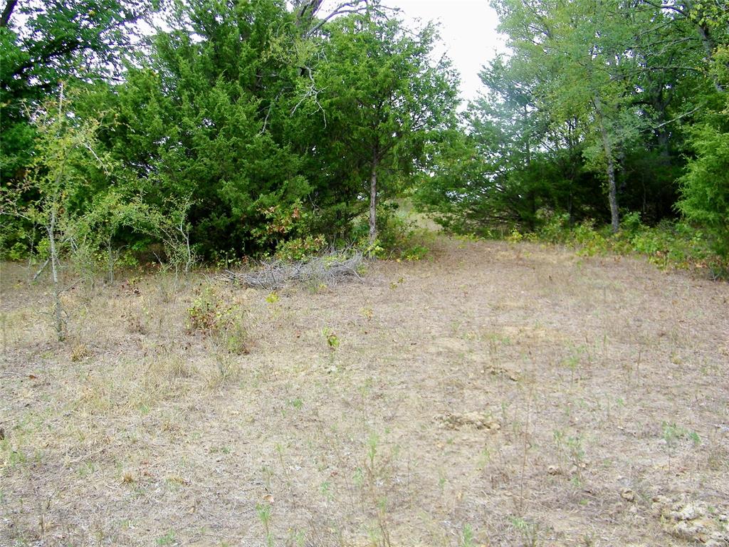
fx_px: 674
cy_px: 274
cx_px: 364
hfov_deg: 56.8
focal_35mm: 32
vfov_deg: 44.2
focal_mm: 5.8
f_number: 3.6
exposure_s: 1/100
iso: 80
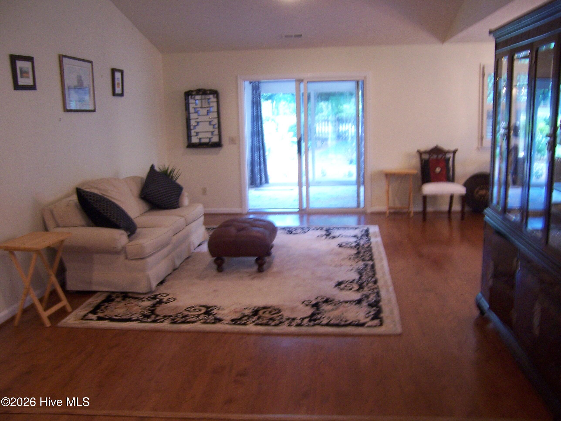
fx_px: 535
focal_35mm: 33
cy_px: 210
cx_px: 280
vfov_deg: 42.9
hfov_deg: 55.4
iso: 140
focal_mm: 5.5
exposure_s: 1/8
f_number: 3.4
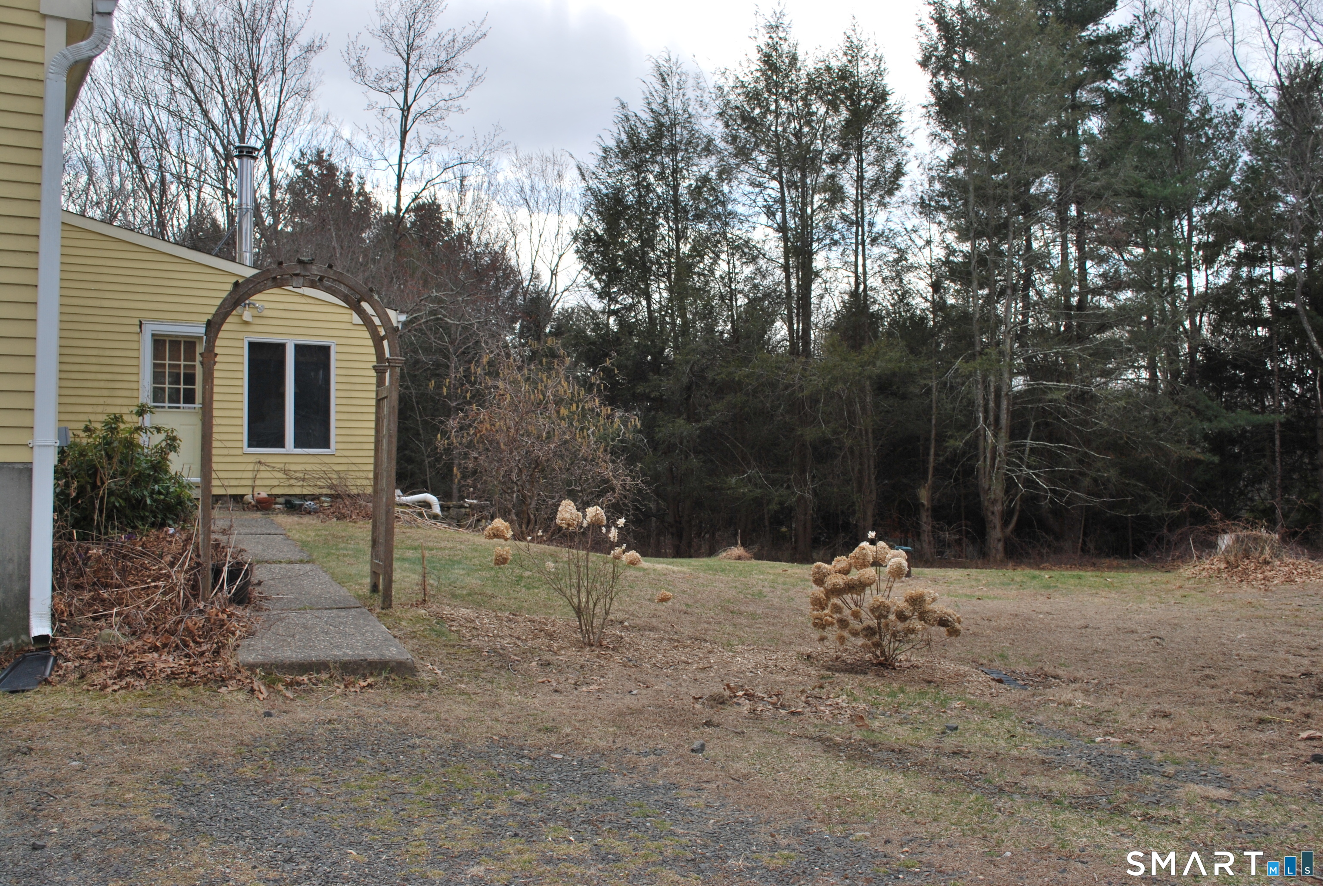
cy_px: 443
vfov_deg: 37.0
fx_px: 1324
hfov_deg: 53.1
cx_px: 662
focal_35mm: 36
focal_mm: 24
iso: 100
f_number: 5.6
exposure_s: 1/200
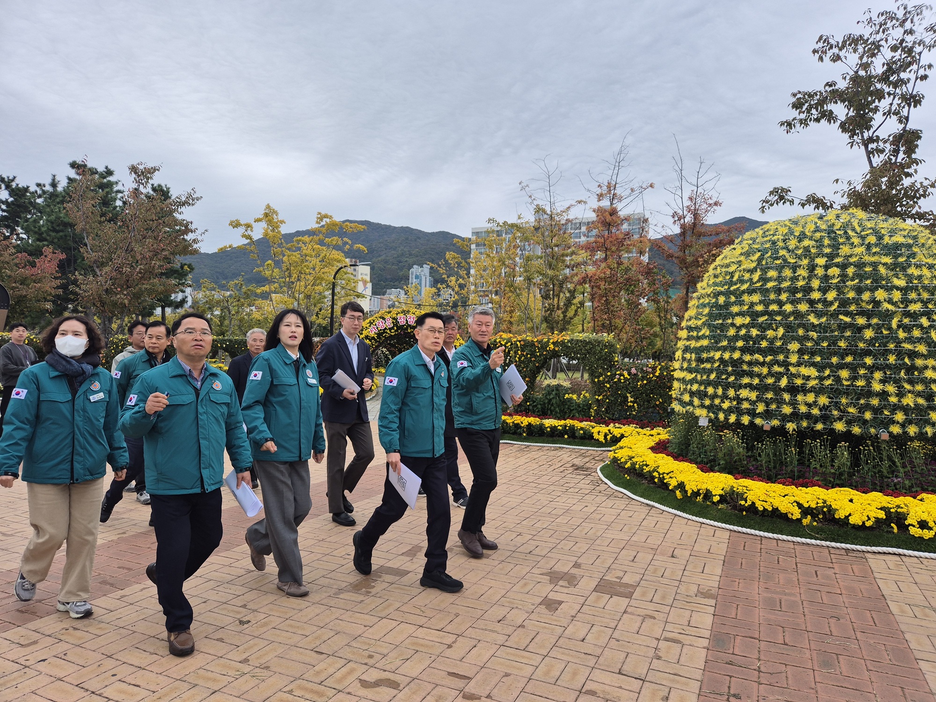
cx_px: 468
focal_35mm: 23
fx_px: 622
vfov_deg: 58.9
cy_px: 351
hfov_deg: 73.9
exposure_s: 1/431
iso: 25
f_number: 1.8
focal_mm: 5.4
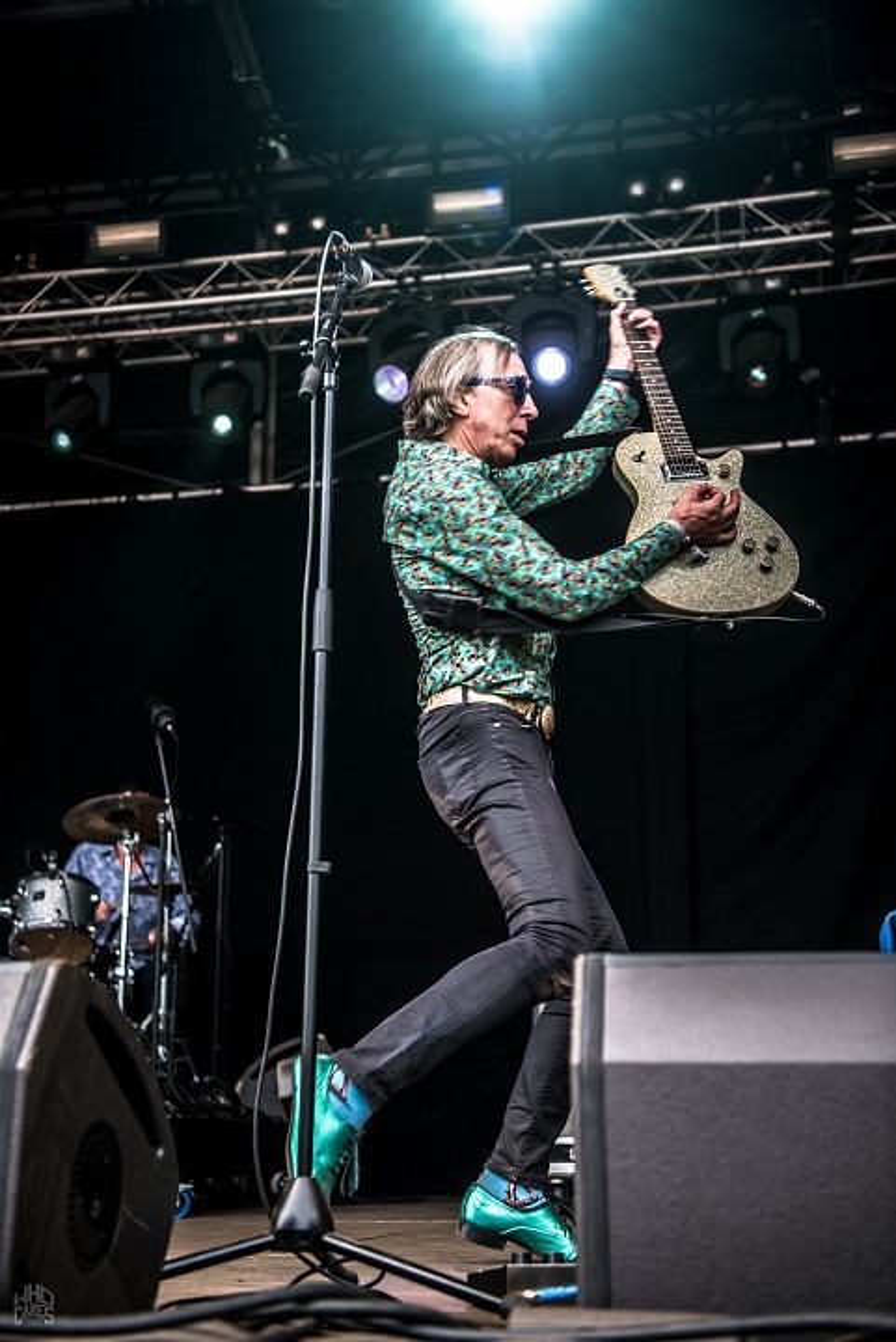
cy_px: 671
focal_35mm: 46
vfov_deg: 42.7
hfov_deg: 29.3
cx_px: 448
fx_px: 1715
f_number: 3.2
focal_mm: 46
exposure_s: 1/320
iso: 125
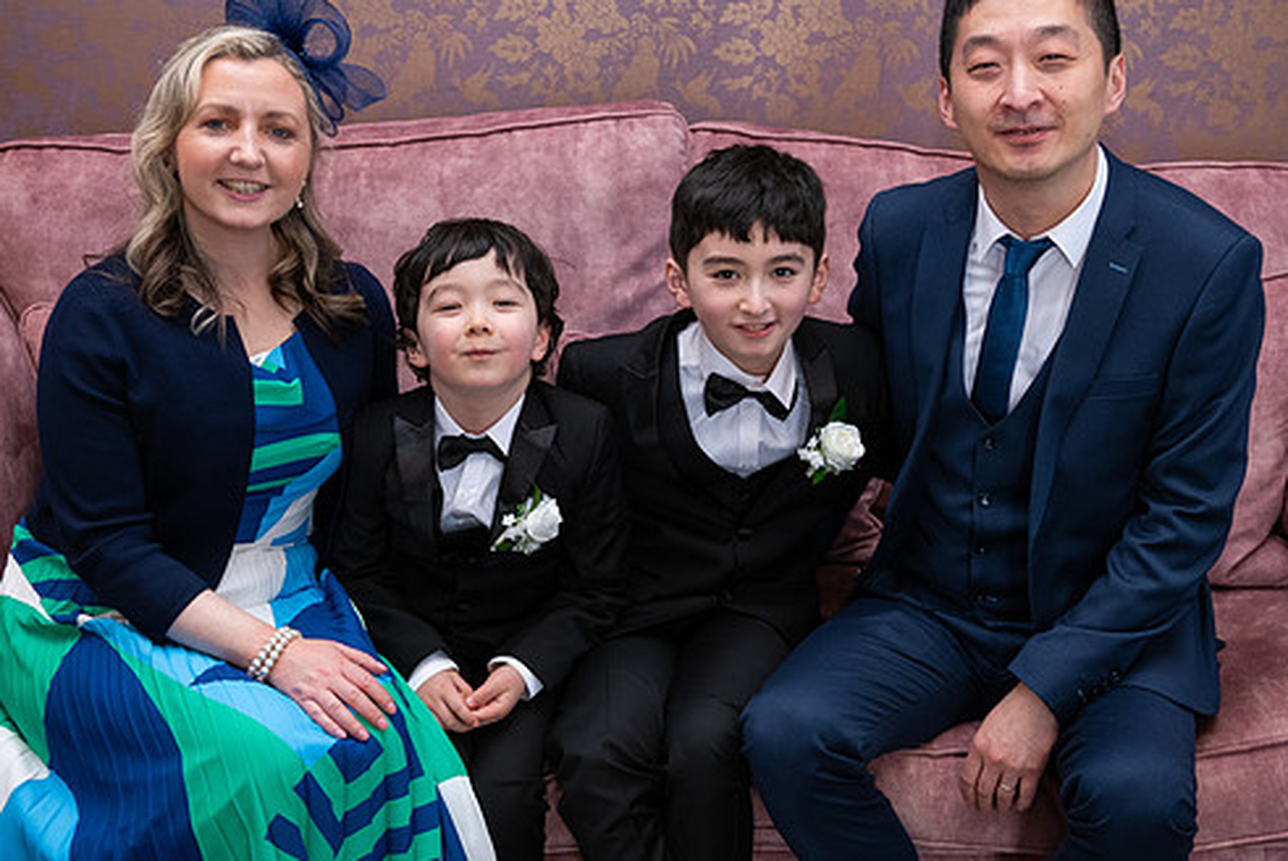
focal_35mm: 54
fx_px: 1933
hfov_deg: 36.9
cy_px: 465
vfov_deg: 25.1
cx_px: 642
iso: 800
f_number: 3.5
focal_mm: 44
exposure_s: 1/160
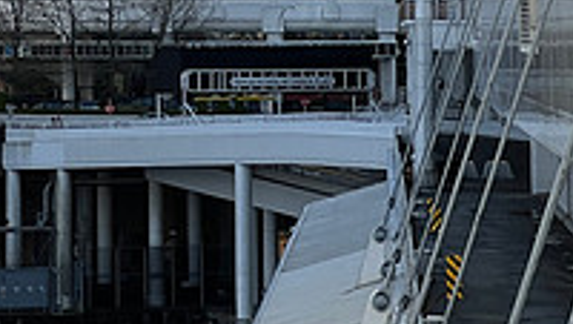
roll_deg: +0.0
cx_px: -149
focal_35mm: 243
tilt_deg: +3.5
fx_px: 3696
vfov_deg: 5.0
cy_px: -165
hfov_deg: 8.7
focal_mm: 9
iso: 32
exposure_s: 1/809
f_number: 2.8
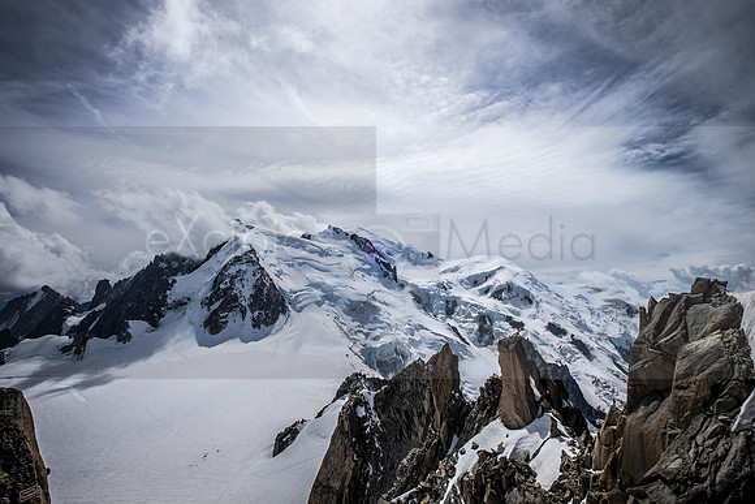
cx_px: 378
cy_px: 252
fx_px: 315
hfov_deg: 100.4
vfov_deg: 77.4
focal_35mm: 15
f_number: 6.4
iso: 200
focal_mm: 10
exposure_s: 1/2200
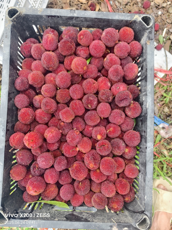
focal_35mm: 23
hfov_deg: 58.9
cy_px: 115
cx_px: 86
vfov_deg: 73.9
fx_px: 152
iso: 161
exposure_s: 1/500
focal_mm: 5.6
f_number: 1.57
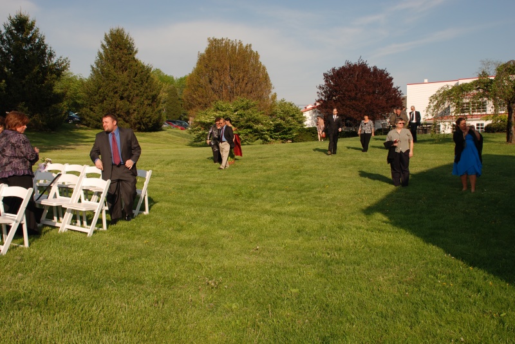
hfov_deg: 49.5
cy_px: 172
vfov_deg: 34.3
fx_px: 558
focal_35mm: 39
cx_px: 258
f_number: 9
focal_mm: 26
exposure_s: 1/200
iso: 100
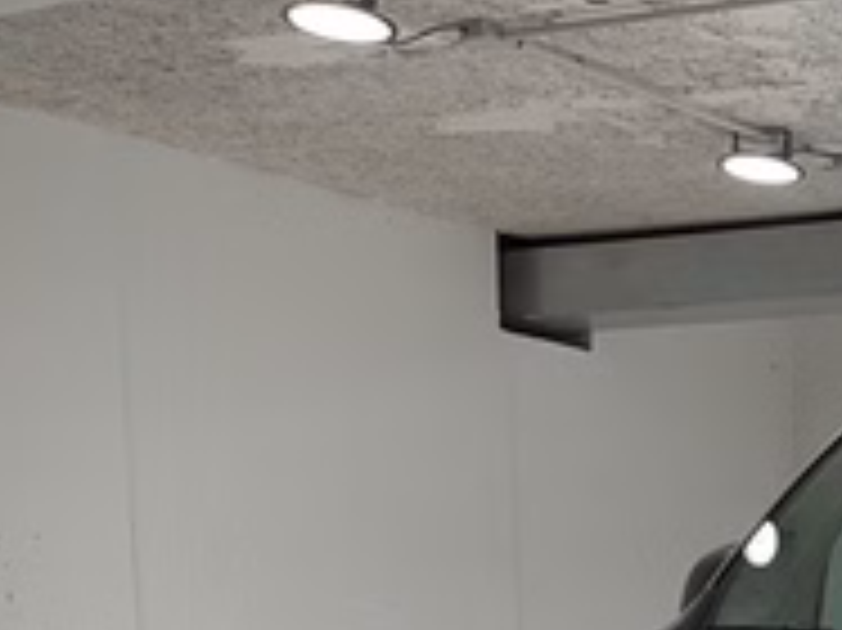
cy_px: 1026
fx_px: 2163
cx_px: 1265
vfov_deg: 15.0
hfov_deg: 19.3
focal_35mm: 89
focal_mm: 5.1
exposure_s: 1/100
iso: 40
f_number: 1.6
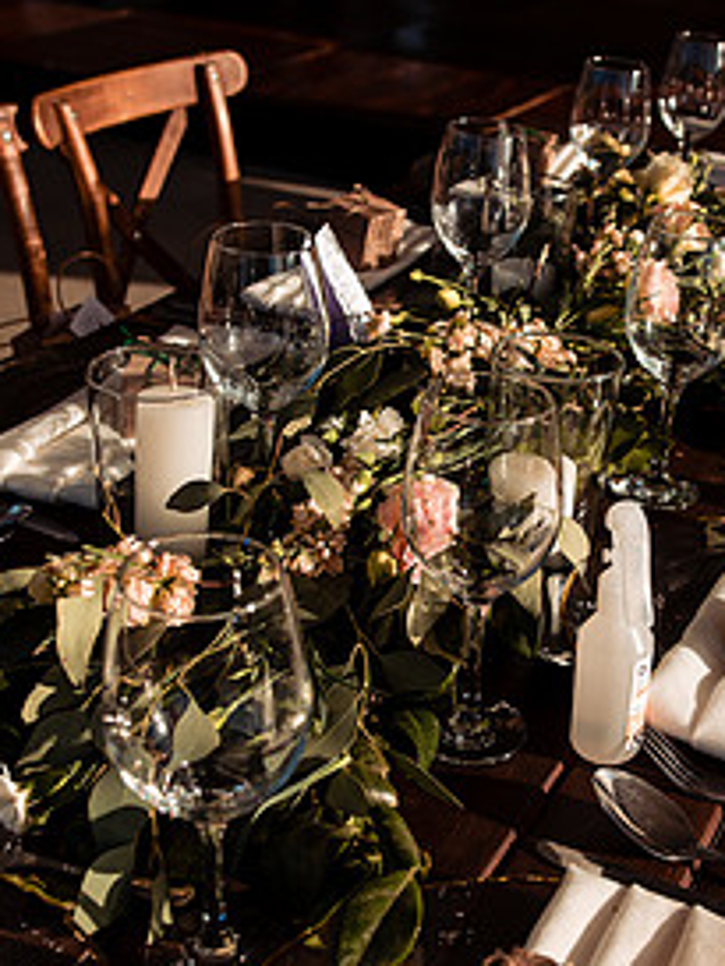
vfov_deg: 38.5
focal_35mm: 49
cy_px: 642
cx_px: 474
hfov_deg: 29.5
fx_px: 1367
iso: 125
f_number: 4
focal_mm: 24
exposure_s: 1/1250
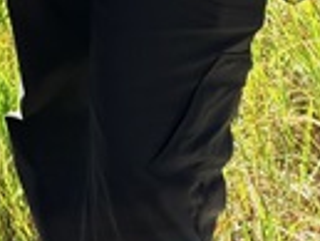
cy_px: -489
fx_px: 1379
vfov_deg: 8.4
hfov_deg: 11.5
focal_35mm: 149
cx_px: -387
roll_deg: -0.7
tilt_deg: -5.5
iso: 100
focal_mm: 6.76
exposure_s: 1/1271
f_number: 1.78
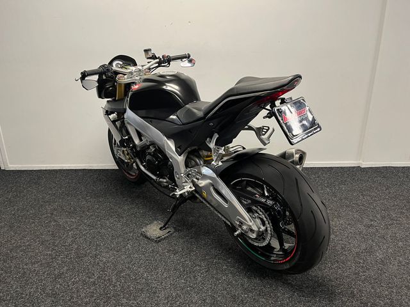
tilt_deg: -18.3
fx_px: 308
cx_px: 205
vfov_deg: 53.1
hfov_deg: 67.3
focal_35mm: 26
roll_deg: +1.1
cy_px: 154
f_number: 1.6
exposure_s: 1/50
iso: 100
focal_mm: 5.1
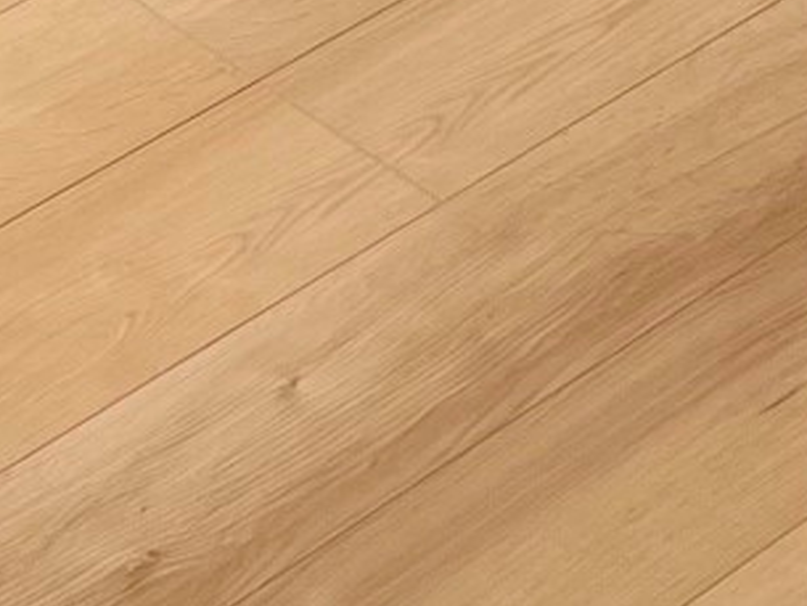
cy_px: 11
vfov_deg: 8.6
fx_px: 4011
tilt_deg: -36.7
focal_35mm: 172
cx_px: 82
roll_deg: -0.8
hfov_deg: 11.4
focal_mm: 5.1
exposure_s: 1/100
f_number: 1.6
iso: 50
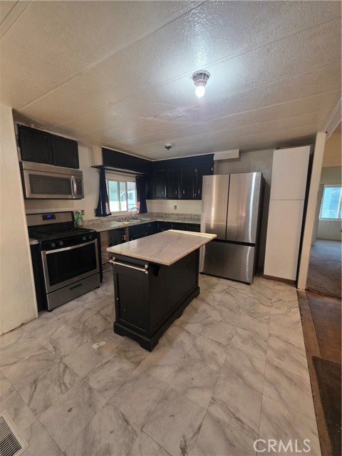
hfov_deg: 89.9
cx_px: 171
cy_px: 228
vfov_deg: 106.2
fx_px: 171
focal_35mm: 13
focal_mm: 2.2
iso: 160
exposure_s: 1/60
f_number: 1.9
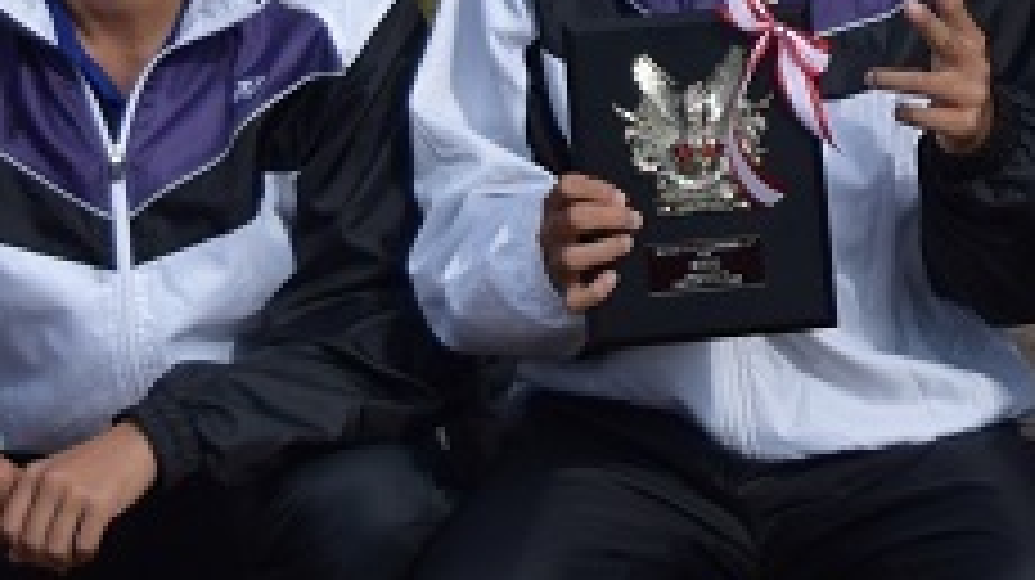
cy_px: -387
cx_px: 1440
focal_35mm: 205
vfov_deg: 5.8
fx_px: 5622
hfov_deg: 10.2
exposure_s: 1/2500
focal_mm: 30
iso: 200
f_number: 4.2
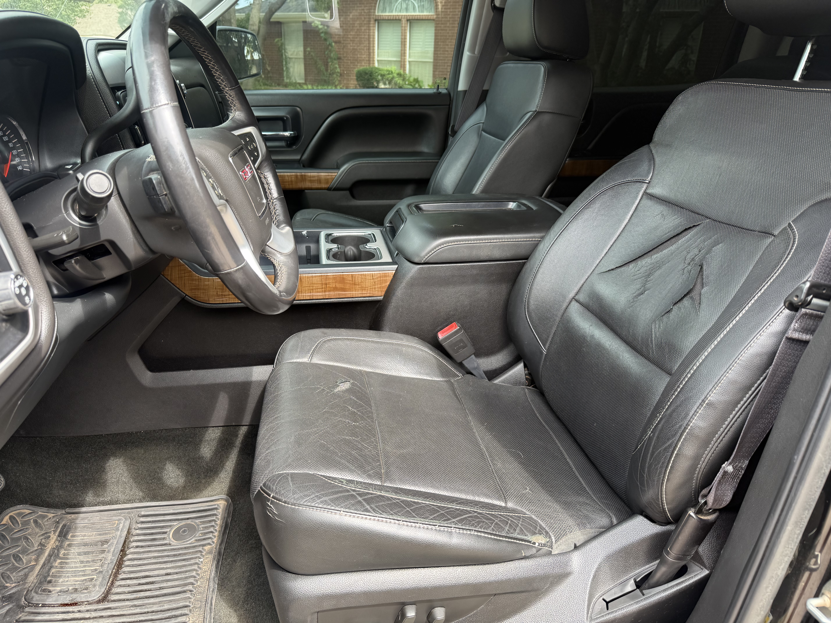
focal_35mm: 24
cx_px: 416
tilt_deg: -21.6
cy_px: 312
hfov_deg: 71.6
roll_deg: -1.5
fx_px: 576
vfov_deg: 56.8
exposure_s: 1/254
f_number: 1.78
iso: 80
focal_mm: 6.76
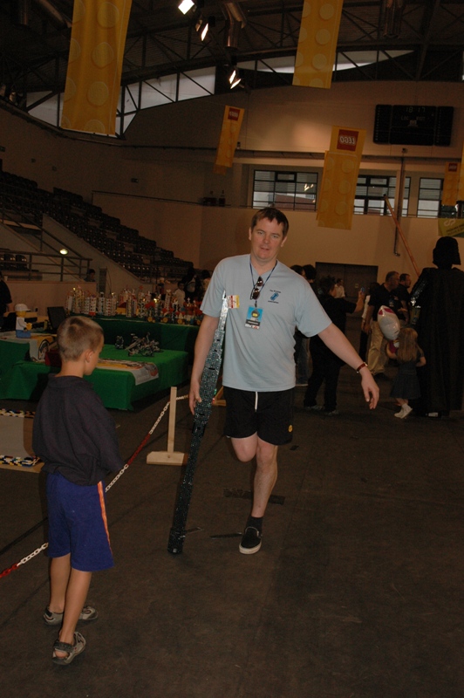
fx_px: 697
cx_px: 232
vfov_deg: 53.2
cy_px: 349
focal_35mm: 36
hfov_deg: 36.8
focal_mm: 24
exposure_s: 1/250
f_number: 5.6
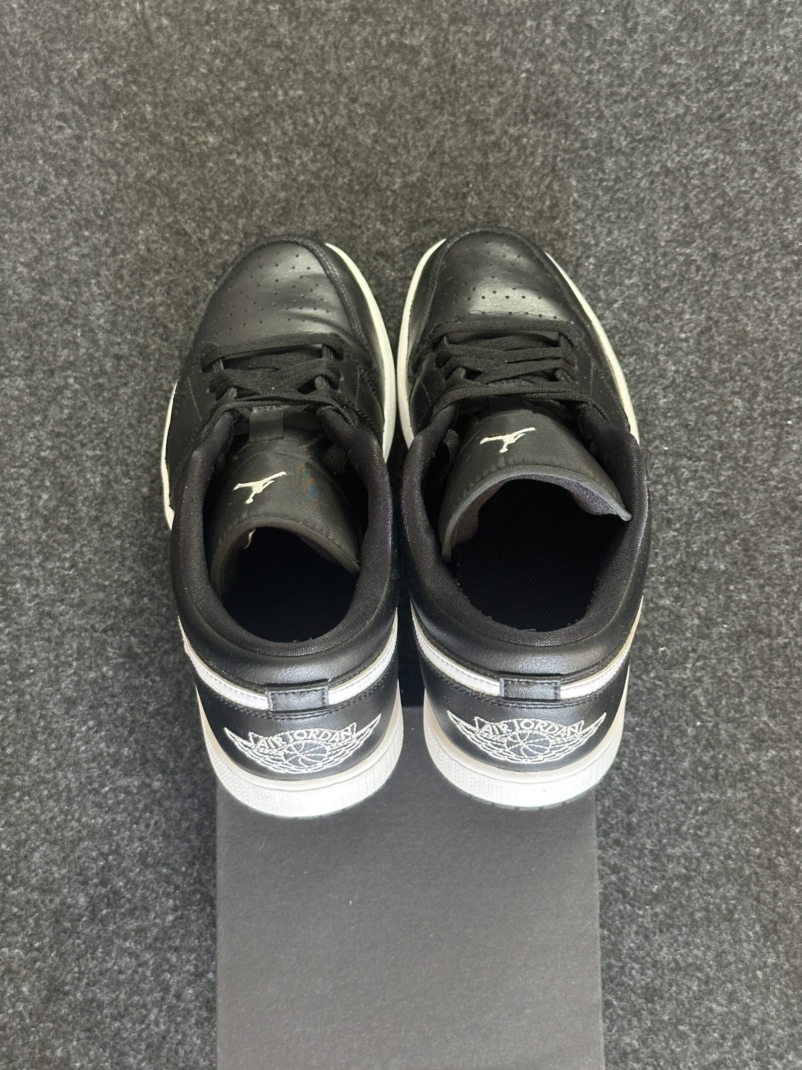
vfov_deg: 39.7
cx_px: 401
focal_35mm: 48
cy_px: 535
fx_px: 1483
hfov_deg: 30.3
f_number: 1.78
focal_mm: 6.86
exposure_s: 1/33
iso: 320
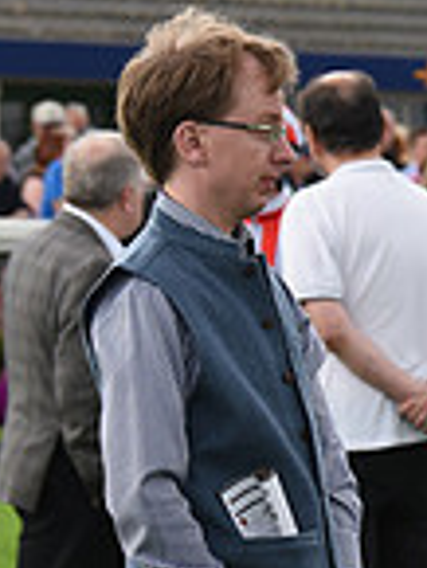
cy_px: 554
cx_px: 1069
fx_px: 5420
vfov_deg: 6.0
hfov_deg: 4.4
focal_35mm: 330
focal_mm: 86
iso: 640
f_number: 5
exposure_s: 1/1000
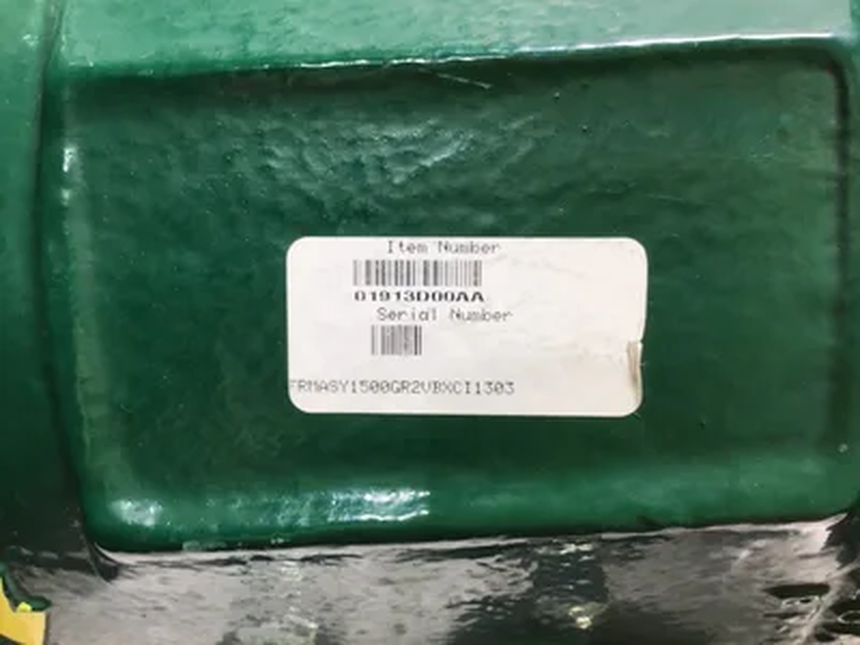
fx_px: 770
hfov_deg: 58.4
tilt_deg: -46.6
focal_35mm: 31
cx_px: 430
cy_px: 322
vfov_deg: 45.4
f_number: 2.4
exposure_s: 1/60
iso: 32
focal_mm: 3.3
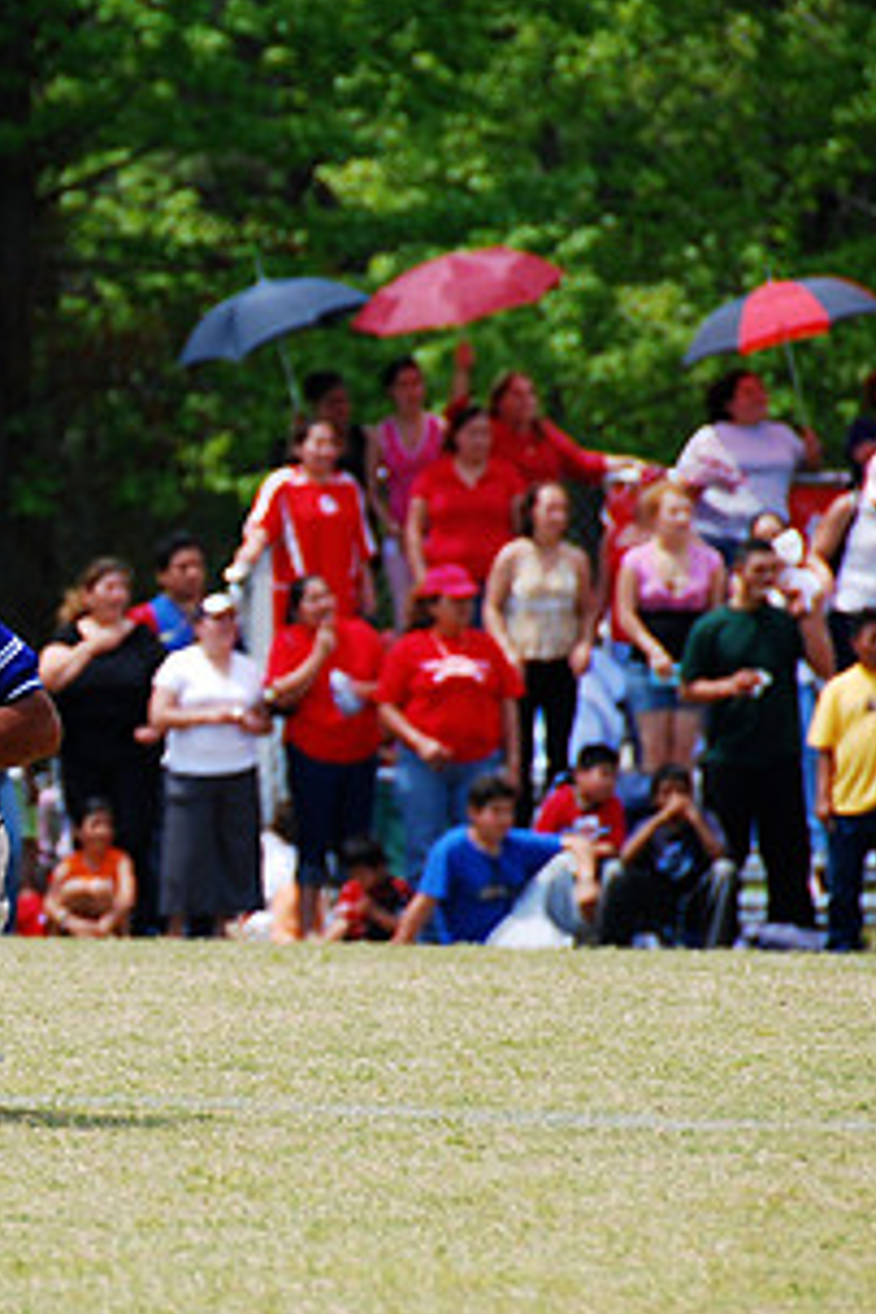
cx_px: -134
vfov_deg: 4.2
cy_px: 815
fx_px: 17811
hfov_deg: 2.8
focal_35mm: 488
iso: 100
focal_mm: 170
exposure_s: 1/250
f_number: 5.6
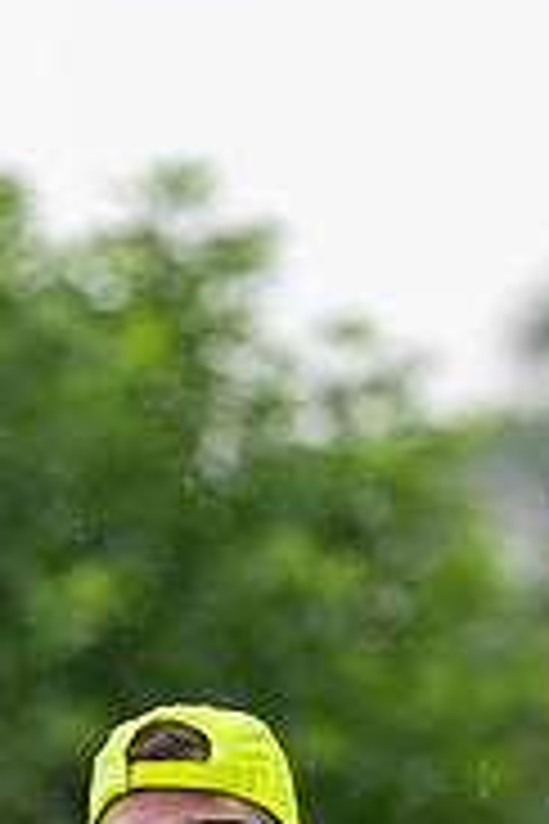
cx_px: 207
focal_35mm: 485
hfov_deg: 2.8
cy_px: 946
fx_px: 11094
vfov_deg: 4.2
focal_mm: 197
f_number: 3.2
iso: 1000
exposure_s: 1/1000
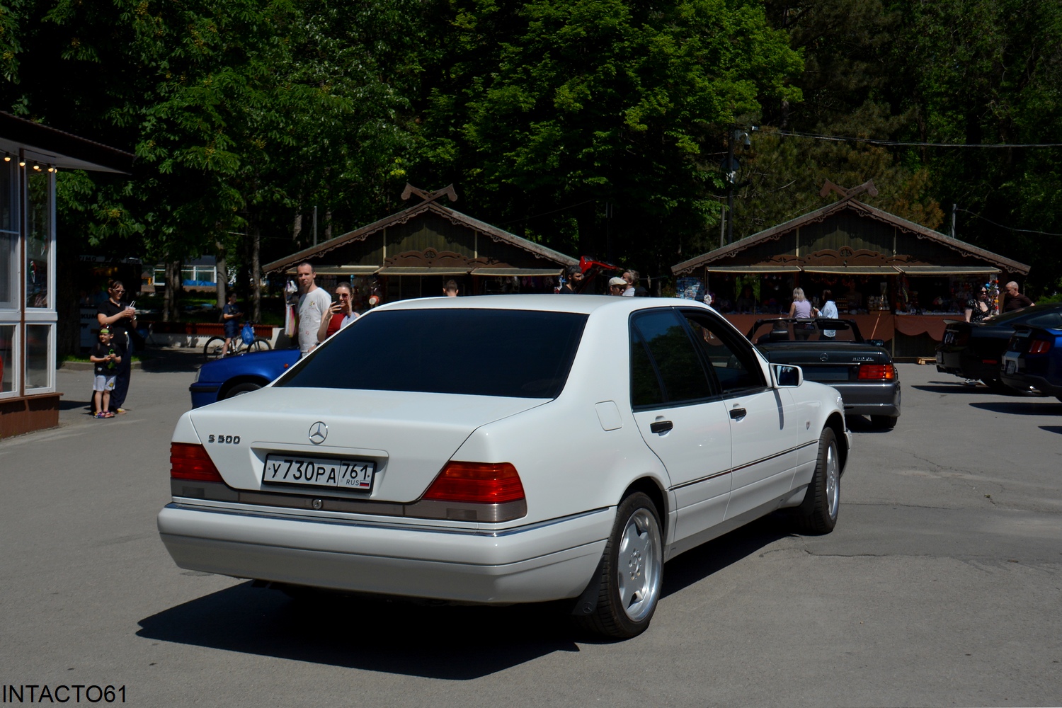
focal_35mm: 48
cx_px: 531
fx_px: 1416
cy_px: 354
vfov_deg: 28.1
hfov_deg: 41.1
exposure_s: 1/2000
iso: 200
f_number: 8
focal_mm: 32
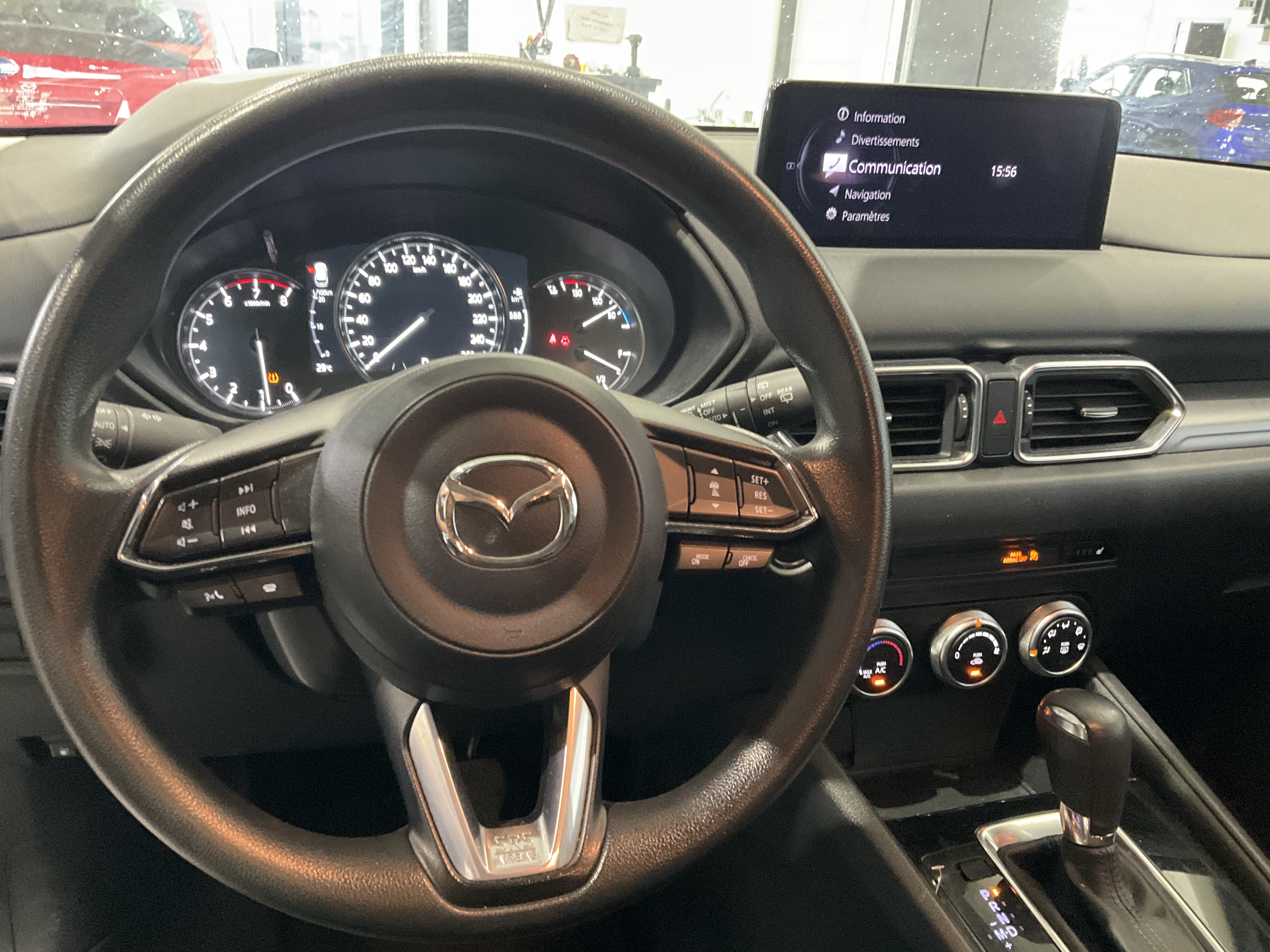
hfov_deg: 61.7
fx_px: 1064
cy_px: 476
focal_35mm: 29
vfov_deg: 48.2
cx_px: 635
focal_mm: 3
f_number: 1.8
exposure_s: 1/30
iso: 500
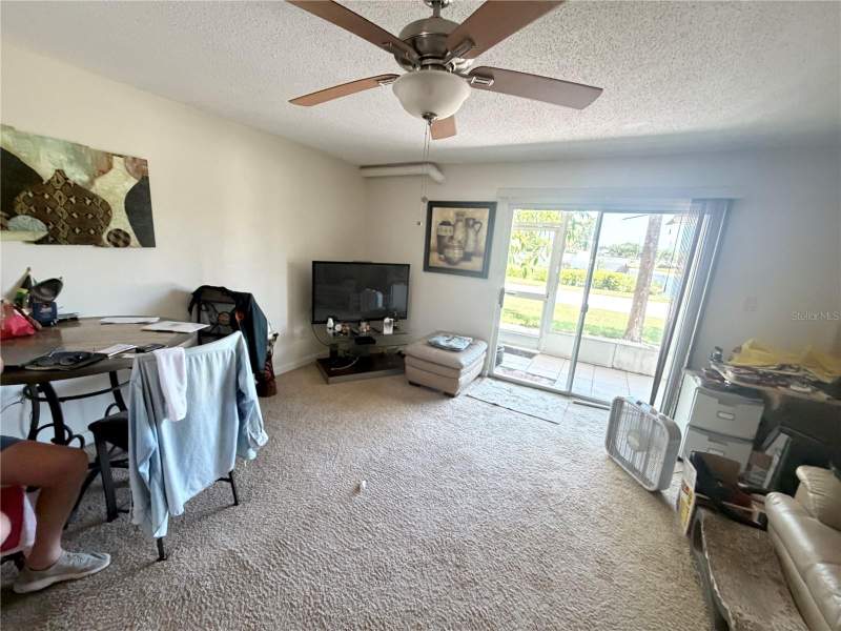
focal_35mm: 14
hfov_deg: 102.1
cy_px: 316
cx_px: 420
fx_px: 340
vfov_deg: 85.7
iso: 640
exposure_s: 1/60
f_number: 2.2
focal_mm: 2.22
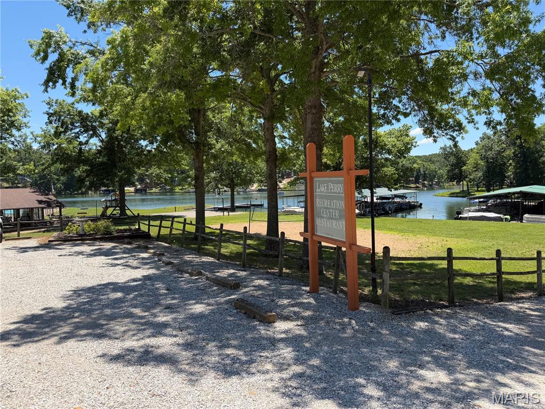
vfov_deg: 56.8
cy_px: 204
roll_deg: +1.2
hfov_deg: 71.6
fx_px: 378
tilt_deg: -3.7
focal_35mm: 24
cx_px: 272
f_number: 1.78
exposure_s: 1/2370
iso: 80
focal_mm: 6.76
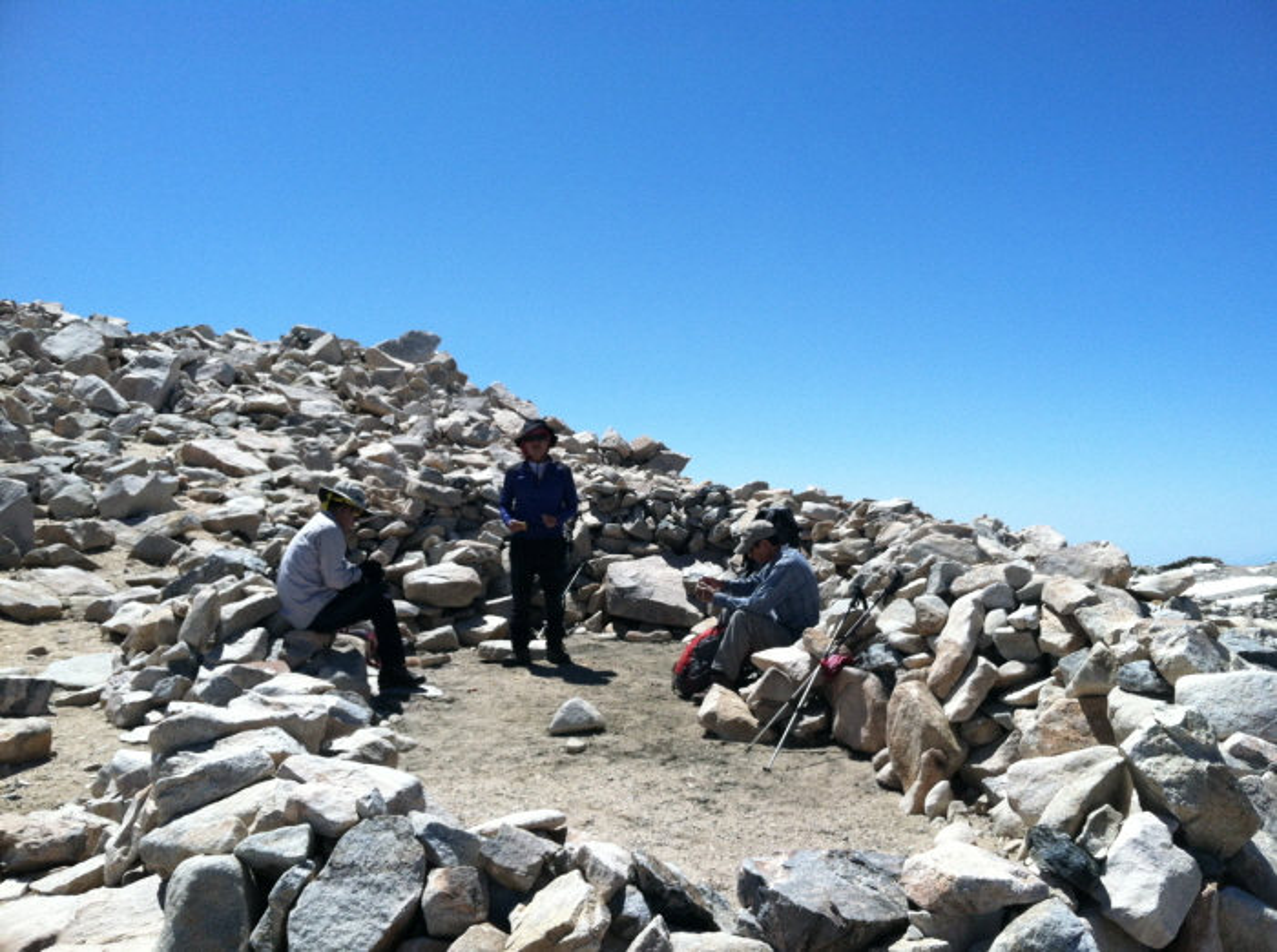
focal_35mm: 35
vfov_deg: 40.6
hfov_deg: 52.7
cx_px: 638
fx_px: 1289
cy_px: 476
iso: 80
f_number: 2.8
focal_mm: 3.85
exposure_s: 1/2054
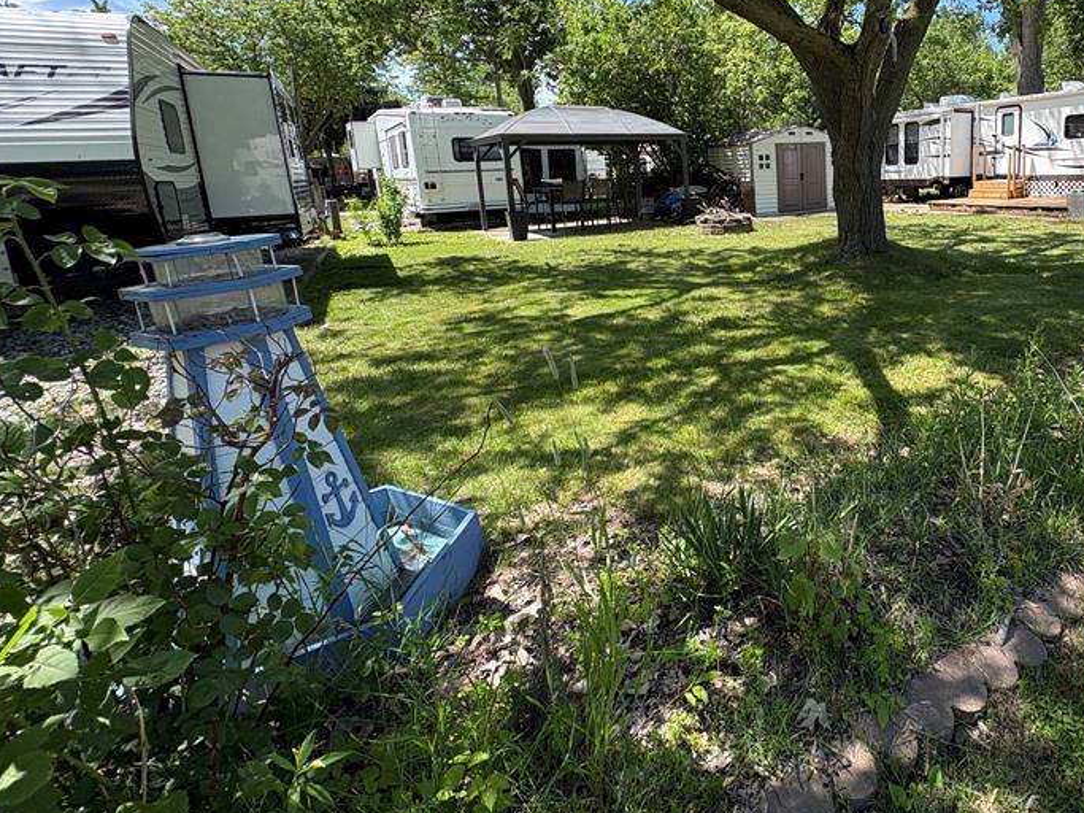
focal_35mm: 21
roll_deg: +2.4
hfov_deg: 74.9
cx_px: 773
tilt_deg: -10.9
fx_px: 657
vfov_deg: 62.2
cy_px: 286
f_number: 2.2
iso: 40
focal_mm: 2.22
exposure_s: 1/537
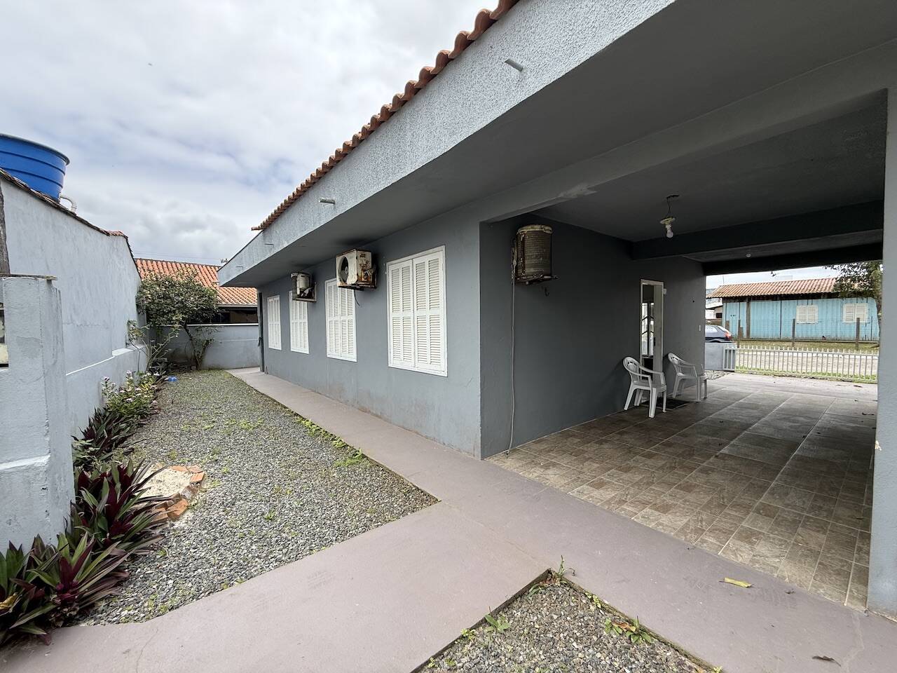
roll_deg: +0.9
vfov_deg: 85.7
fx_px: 363
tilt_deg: -0.8
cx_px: 448
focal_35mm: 14
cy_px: 336
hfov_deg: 102.1
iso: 50
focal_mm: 2.22
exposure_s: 1/502
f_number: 2.2
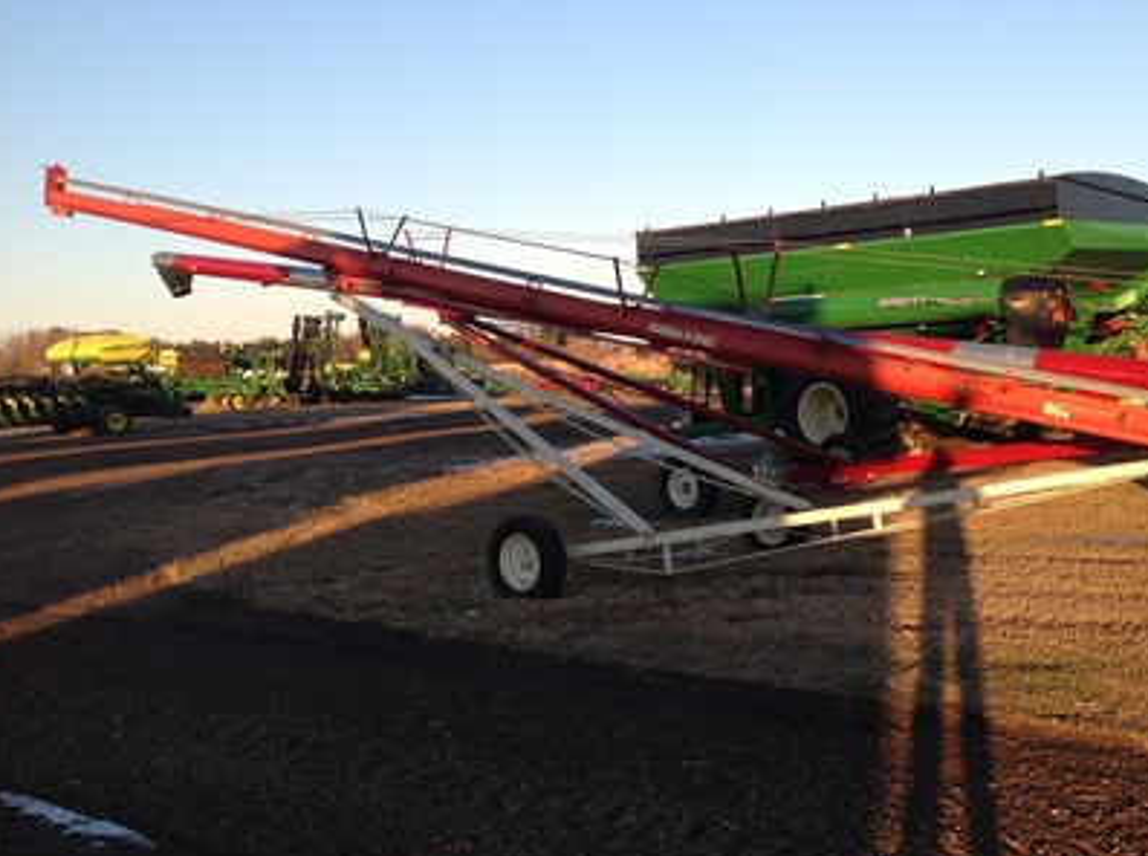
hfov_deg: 39.3
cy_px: 492
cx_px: 752
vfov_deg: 30.1
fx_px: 1589
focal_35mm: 48
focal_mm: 4.28
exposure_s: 1/512
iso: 50
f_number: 2.4
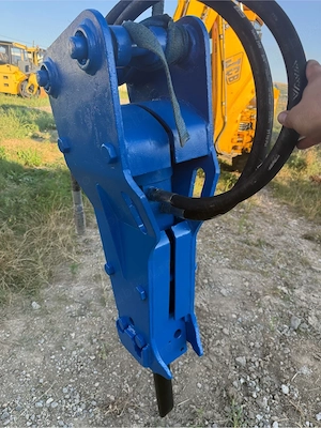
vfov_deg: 71.6
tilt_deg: -22.1
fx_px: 297
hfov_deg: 56.8
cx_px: 160
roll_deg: -6.0
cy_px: 214
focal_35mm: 24
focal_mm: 6.76
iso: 100
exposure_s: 1/654
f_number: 1.78
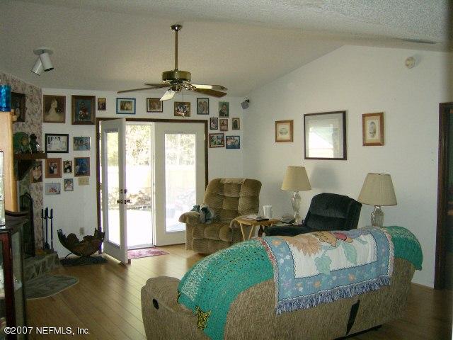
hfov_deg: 51.4
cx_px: 226
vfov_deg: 39.7
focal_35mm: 36
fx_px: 471
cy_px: 170
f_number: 2.8
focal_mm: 6
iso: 200
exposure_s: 1/61.6
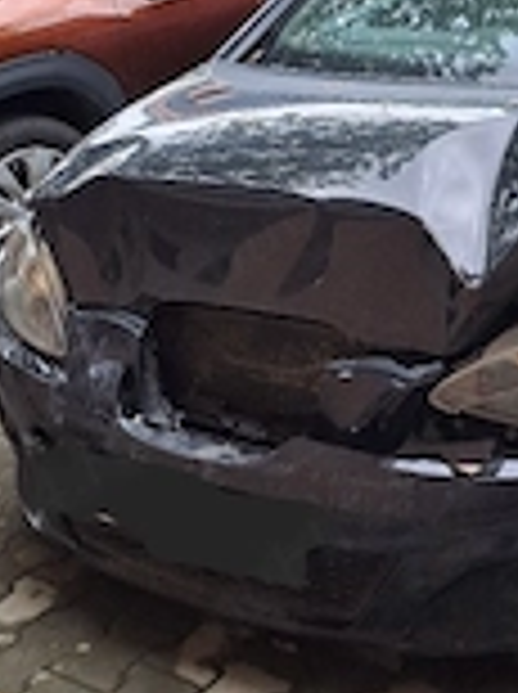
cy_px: 234
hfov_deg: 22.1
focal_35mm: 65
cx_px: 437
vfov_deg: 29.7
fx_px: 1301
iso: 32
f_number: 1.8
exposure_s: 1/192
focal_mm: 4.65
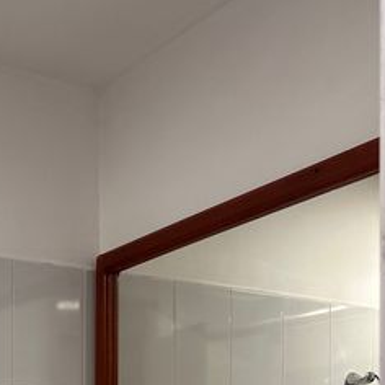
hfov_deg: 26.9
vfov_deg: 25.1
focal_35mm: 60
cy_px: 490
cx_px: -8
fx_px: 755
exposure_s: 1/60
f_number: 1.78
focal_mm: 6.86
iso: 160
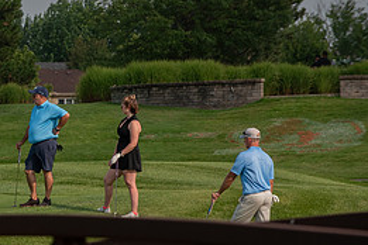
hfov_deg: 4.6
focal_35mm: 445
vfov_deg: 3.1
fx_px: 4549
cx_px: -31
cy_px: 202
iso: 250
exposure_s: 1/1600
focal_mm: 200
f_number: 5
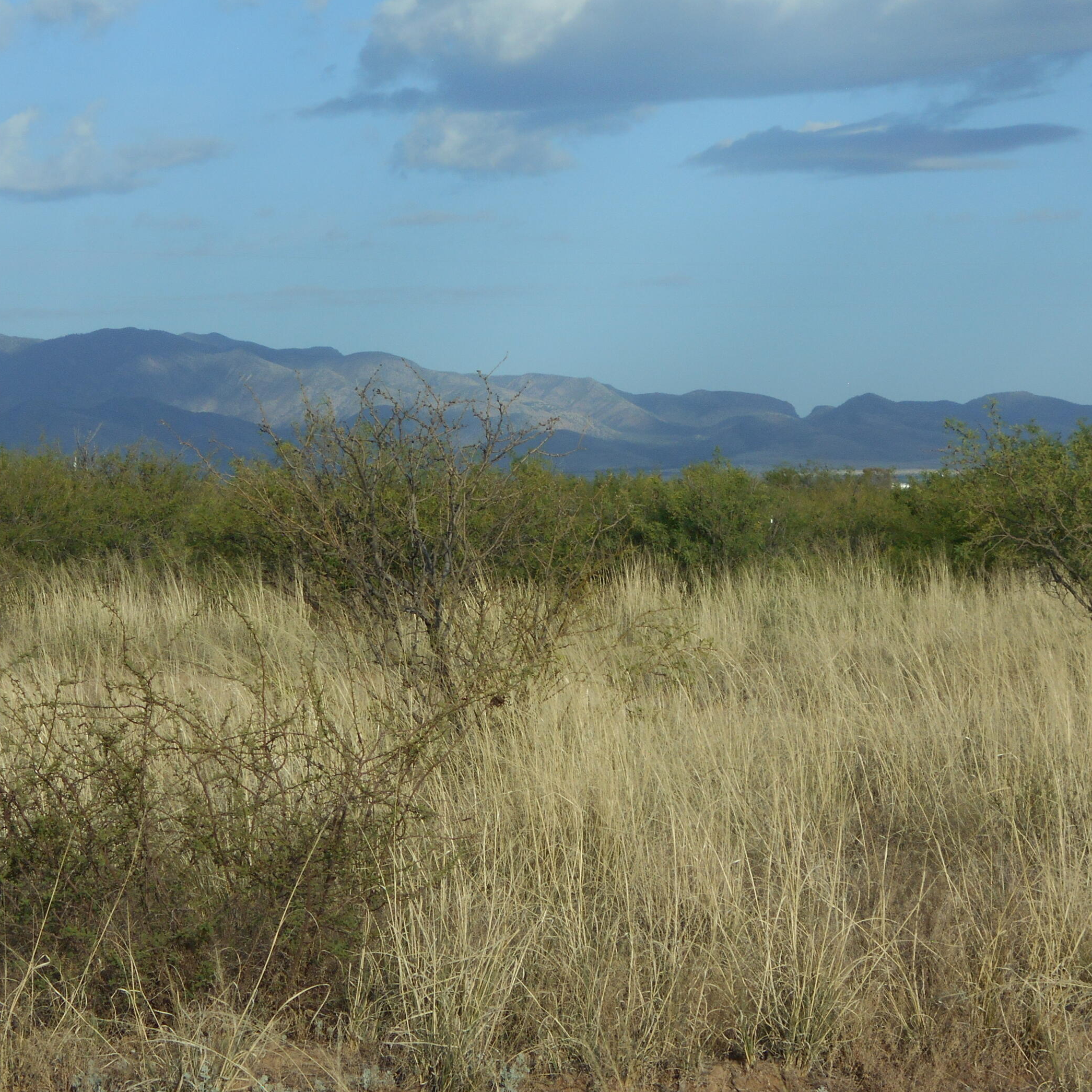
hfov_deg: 12.3
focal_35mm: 142
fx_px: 5068
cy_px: 532
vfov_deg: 12.3
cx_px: 484
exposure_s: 1/400
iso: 80
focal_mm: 20.1
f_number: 6
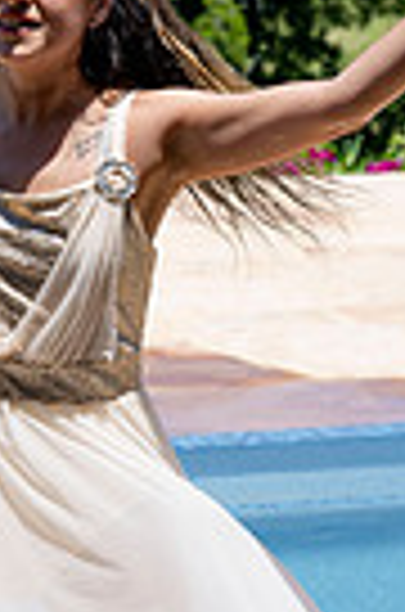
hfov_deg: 5.4
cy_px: 292
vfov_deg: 8.2
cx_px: -50
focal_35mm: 252
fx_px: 4274
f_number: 7.1
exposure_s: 1/320
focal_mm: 76
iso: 125
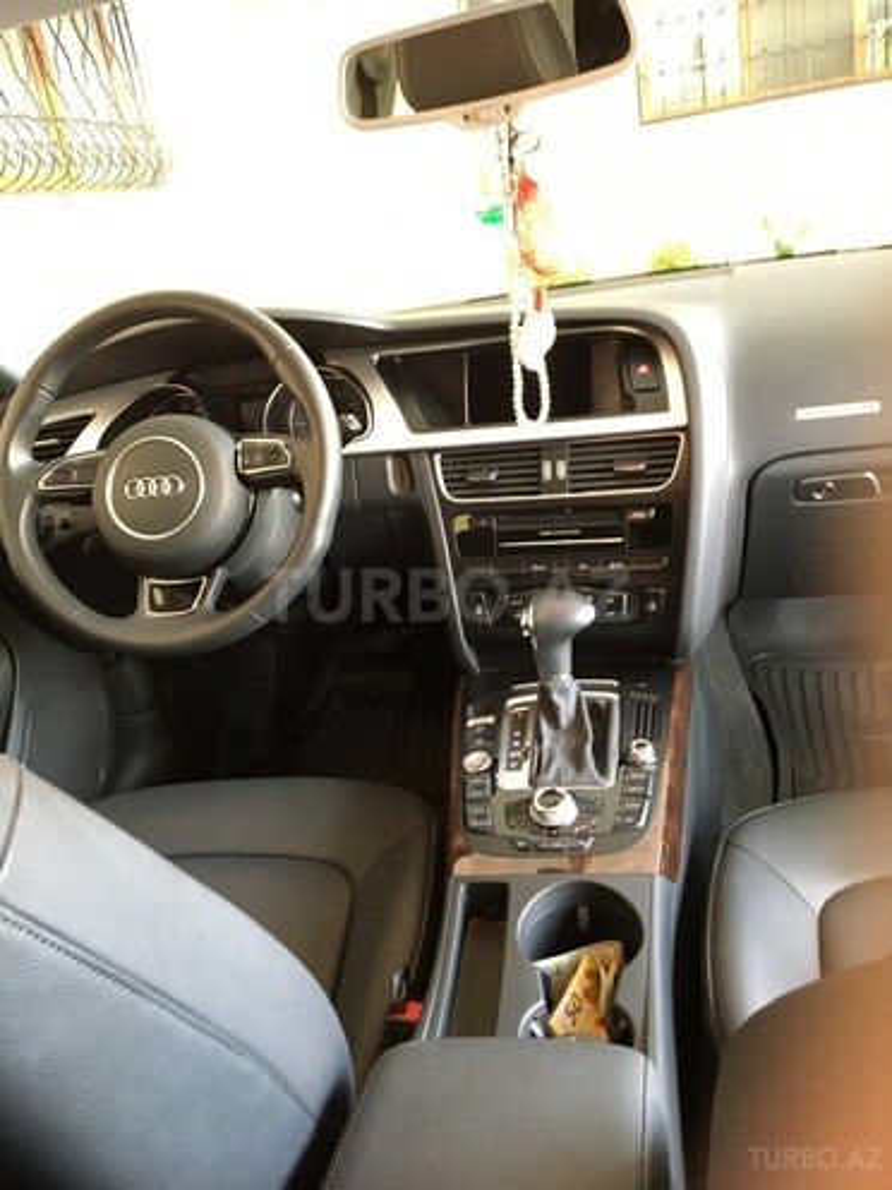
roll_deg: +9.6
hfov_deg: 48.2
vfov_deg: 61.7
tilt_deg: -20.1
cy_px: 595
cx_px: 446
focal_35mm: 29
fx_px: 996
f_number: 2.2
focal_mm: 4.15
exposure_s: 1/17
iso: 200
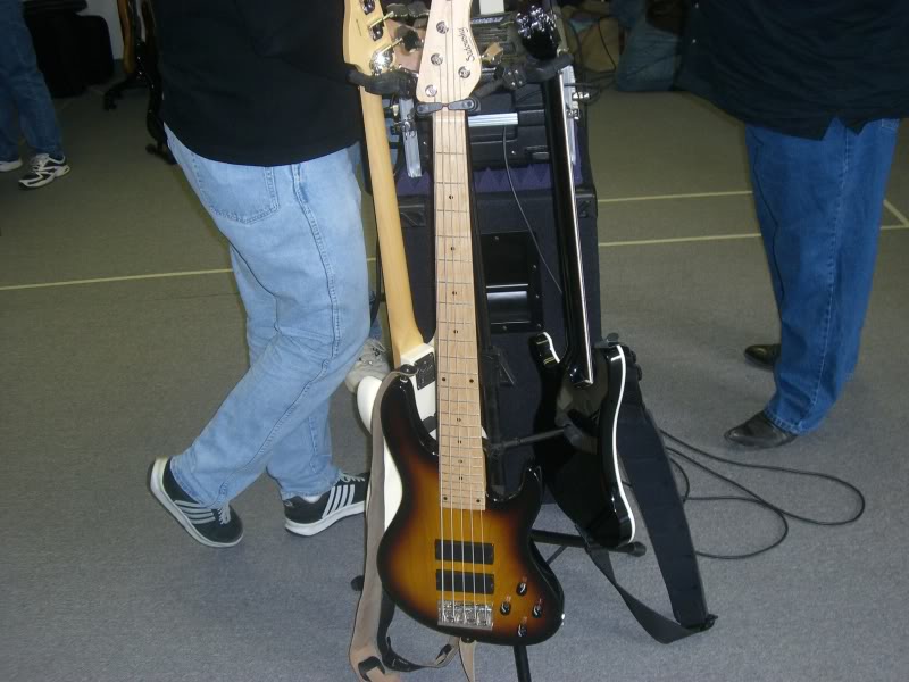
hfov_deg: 40.4
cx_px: 454
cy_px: 341
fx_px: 1234
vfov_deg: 30.9
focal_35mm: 47
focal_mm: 7.6
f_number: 3
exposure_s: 1/60
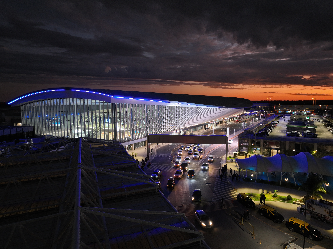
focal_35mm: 24
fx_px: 231
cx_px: 166
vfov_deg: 56.8
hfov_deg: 71.6
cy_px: 124
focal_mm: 12.29
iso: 210
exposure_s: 1/15
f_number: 2.8
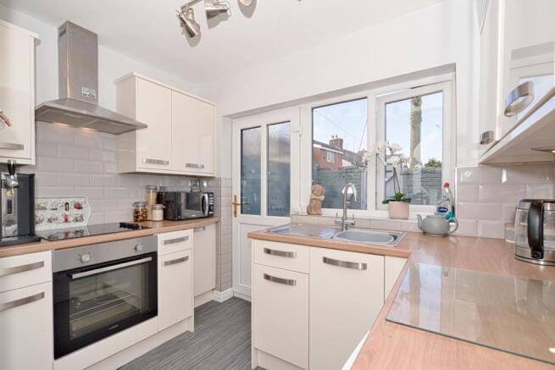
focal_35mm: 16
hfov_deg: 96.7
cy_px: 185
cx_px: 278
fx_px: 247
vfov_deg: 73.8
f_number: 6.3
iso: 320
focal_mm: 16
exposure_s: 1/250
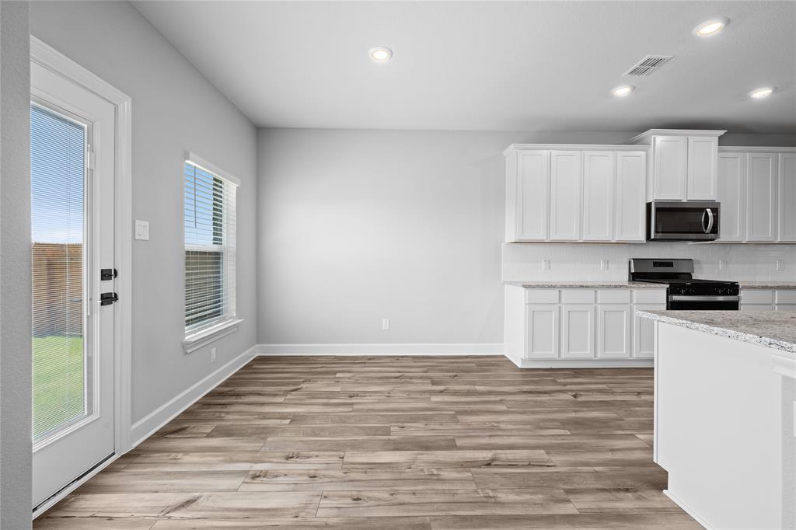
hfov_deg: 100.4
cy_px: 265
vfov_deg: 77.3
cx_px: 398
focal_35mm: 15
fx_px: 332
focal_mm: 15
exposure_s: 1
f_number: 10
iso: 320
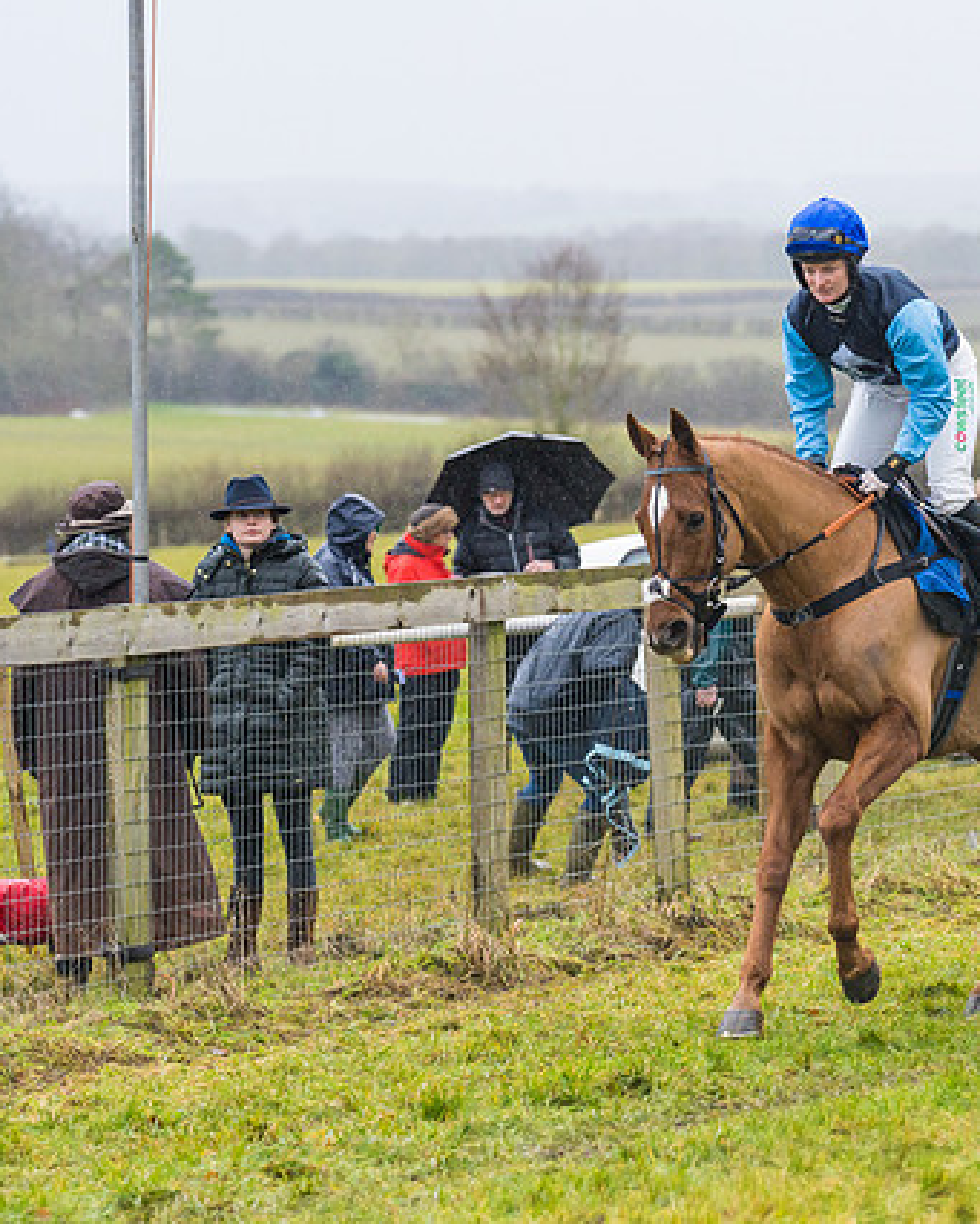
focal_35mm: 213
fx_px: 7720
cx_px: 742
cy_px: 680
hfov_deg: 7.3
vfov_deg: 9.1
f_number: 4
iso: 800
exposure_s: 1/1000
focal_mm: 135
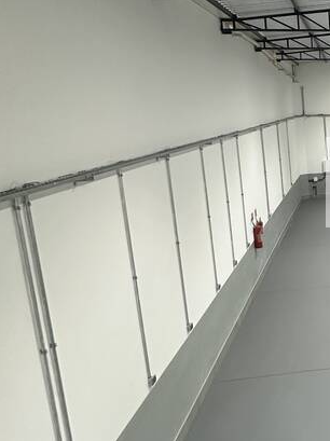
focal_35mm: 37
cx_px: 435
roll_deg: +1.5
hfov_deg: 30.2
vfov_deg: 50.0
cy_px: 183
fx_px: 471
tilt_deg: -8.1
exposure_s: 1/60
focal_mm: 2.22
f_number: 2.2
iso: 160
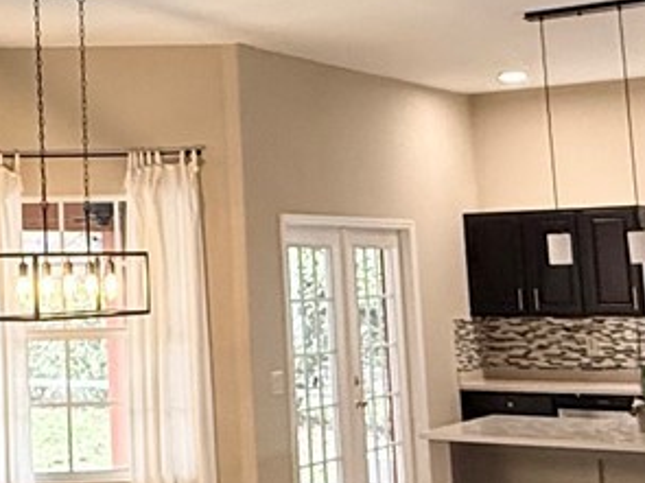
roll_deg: +1.0
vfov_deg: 19.2
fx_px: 1416
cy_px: 94
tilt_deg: +8.1
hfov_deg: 24.1
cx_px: -57
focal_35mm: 76
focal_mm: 2.22
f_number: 2.2
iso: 250
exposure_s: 1/120
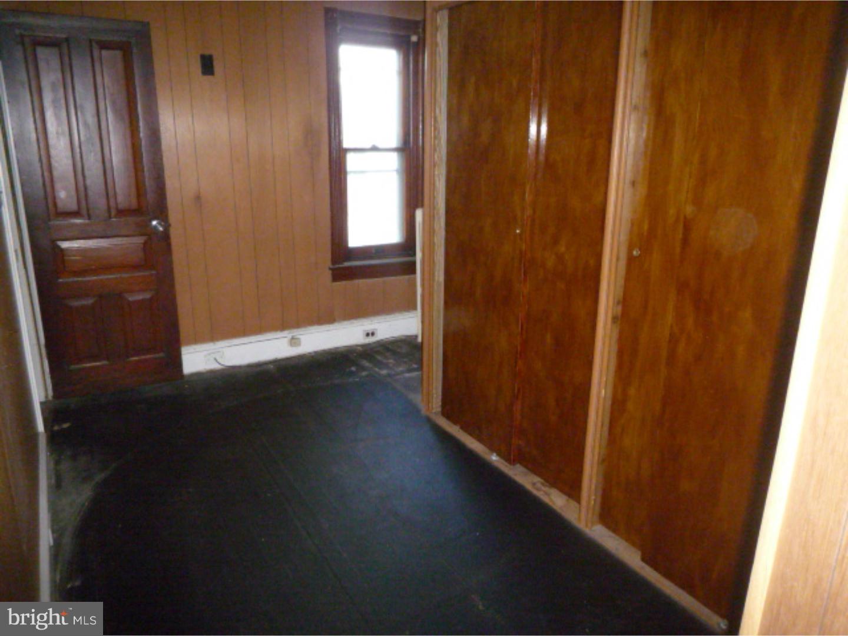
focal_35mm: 25
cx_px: 424
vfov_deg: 54.9
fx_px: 612
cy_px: 318
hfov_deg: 69.4
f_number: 2.8
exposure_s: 1/30
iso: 640
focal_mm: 4.4
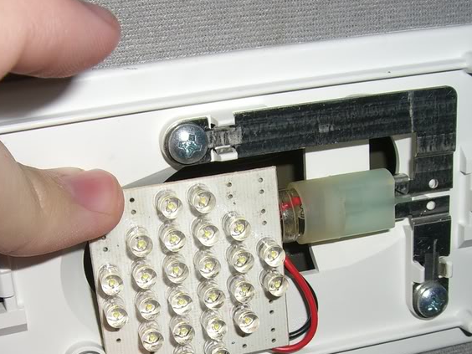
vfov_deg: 20.9
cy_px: 305
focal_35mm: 69
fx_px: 941
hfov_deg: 28.1
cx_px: 192
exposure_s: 1/60
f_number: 4.3
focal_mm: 6.2
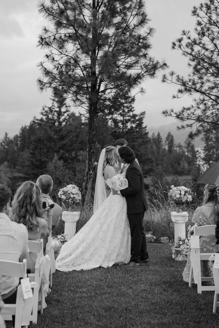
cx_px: 110
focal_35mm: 70
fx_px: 638
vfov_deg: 28.8
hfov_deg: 19.5
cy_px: 164
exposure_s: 1/640
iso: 320
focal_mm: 70
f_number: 4
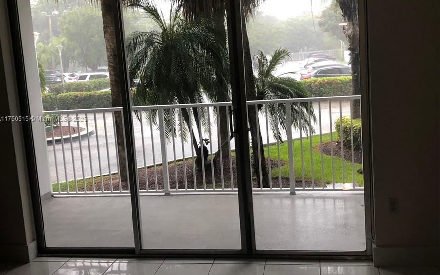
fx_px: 480
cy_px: 119
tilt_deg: -7.0
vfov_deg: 31.9
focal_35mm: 40
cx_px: 219
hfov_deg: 49.3
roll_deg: +4.0
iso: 40
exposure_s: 1/24
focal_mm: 3.99
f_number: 1.8
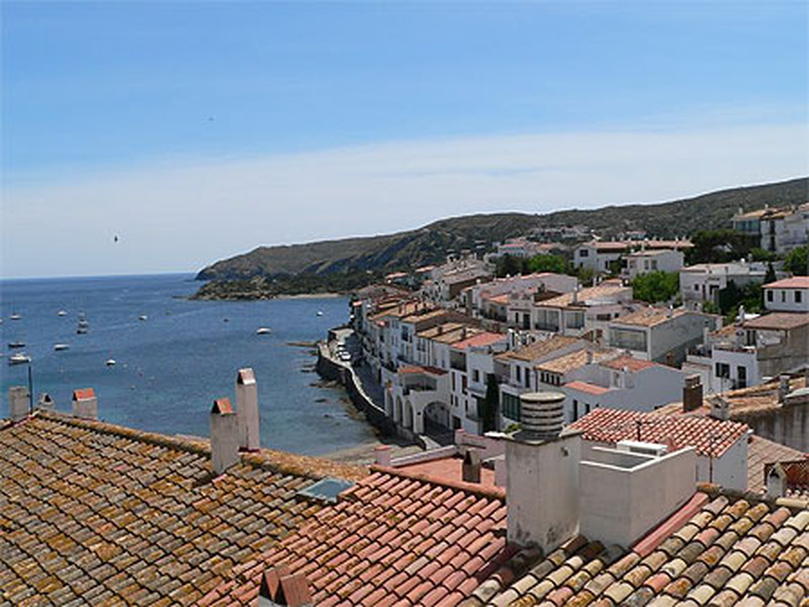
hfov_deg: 51.3
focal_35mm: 36
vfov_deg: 39.7
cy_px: 304
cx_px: 404
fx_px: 842
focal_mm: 6
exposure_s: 1/500
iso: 80
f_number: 5.6
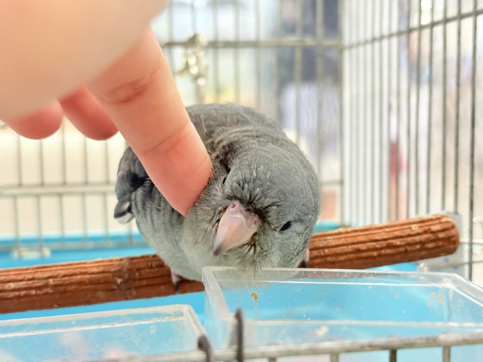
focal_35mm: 52
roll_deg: +0.5
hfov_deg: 36.8
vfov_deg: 28.0
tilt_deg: -7.3
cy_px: 181
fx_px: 726
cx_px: 242
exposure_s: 1/50
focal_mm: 5.96
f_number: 1.6
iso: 100
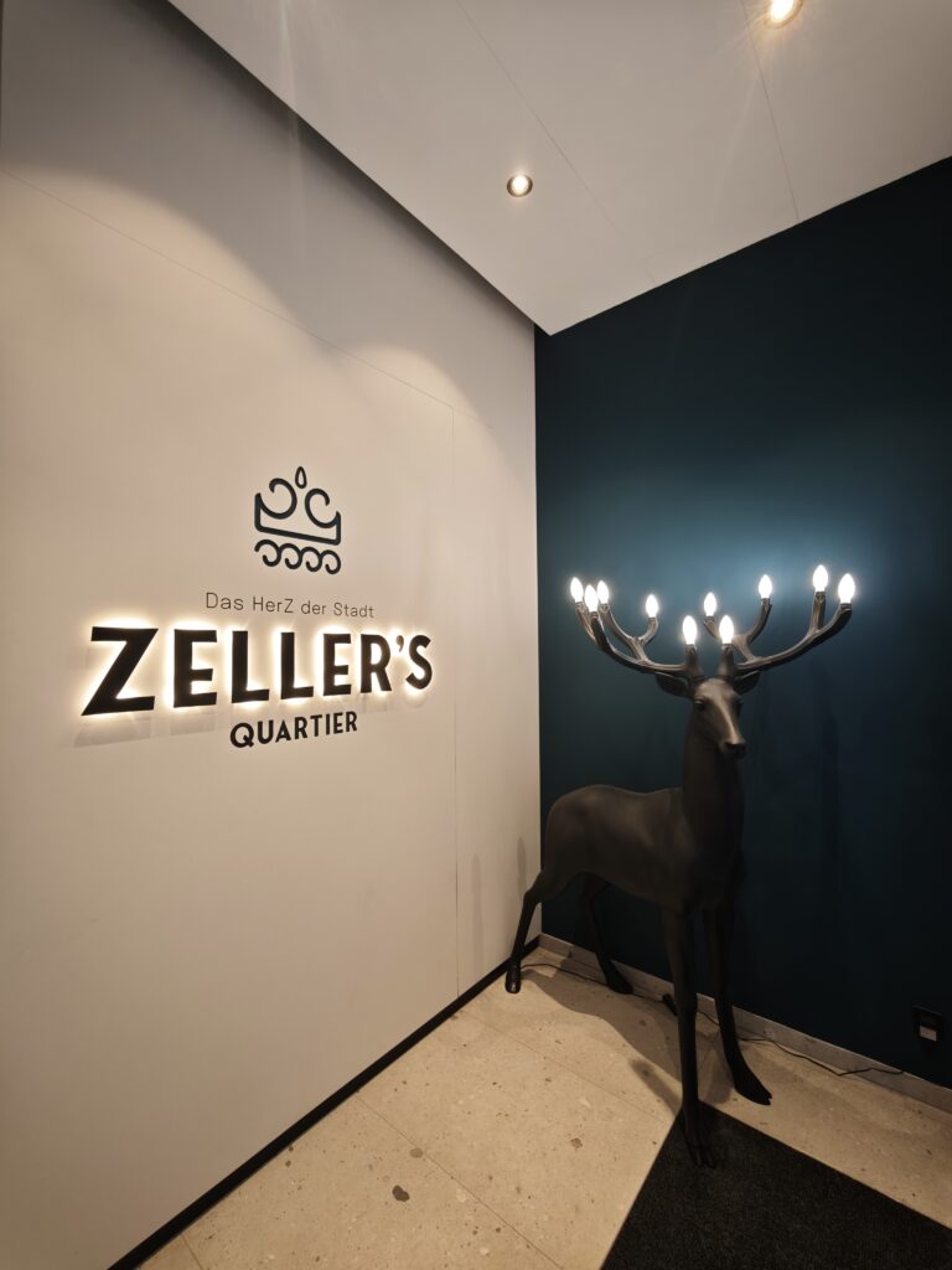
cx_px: 476
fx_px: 513
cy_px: 635
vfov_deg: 102.1
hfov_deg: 85.7
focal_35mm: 14
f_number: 2.2
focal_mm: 2.13
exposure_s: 1/50
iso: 320
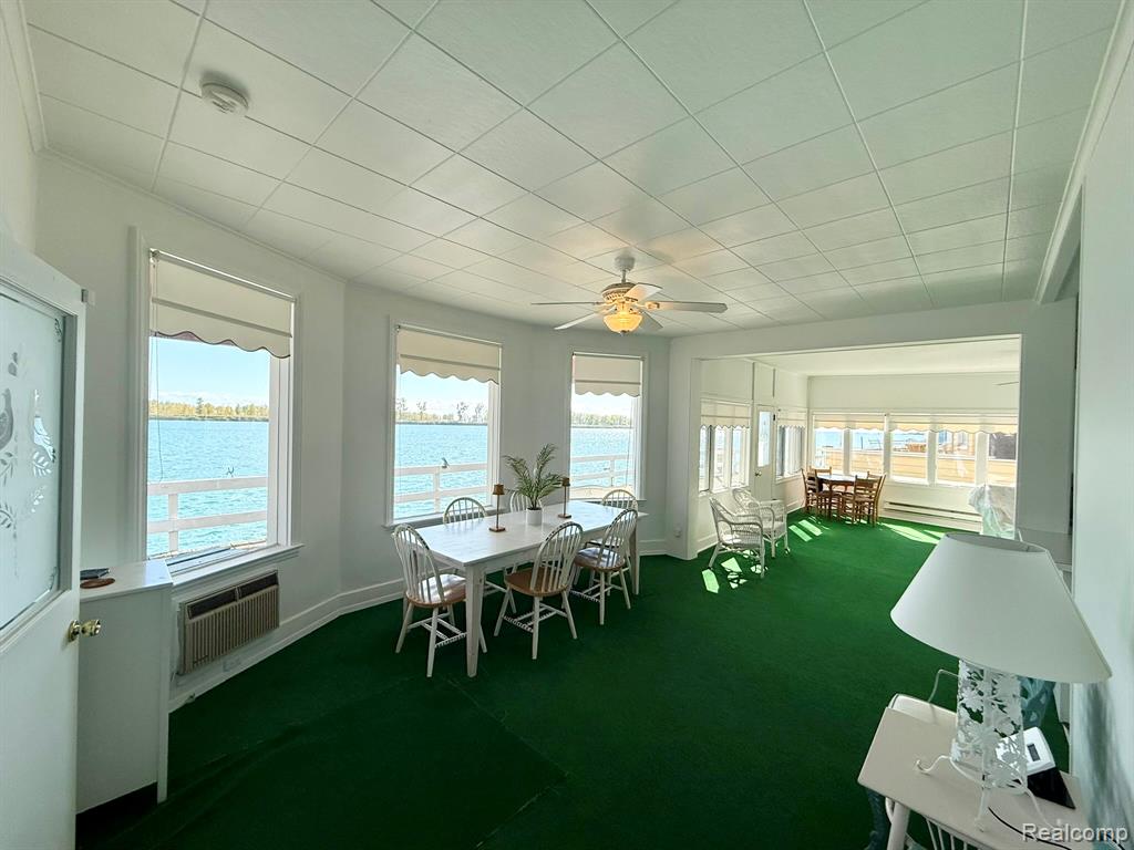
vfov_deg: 85.7
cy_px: 425
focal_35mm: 14
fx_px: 459
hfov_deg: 102.1
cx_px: 567
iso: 64
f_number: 2.2
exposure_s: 1/726
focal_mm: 2.22
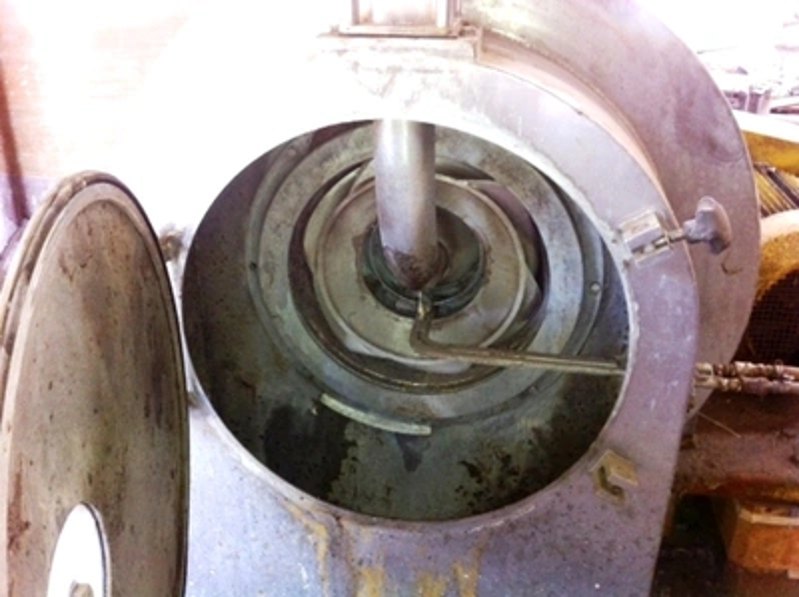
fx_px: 807
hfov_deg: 52.7
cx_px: 400
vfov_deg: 40.6
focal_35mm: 35
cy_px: 298
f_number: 2.8
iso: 200
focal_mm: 3.85
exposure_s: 1/15
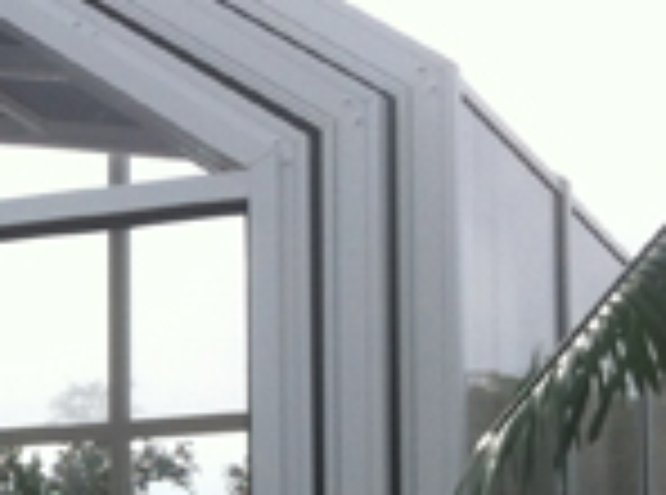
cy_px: 594
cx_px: -342
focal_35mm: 142
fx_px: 2723
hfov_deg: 13.2
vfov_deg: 10.2
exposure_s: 1/1040
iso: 80
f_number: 2.8
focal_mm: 3.85
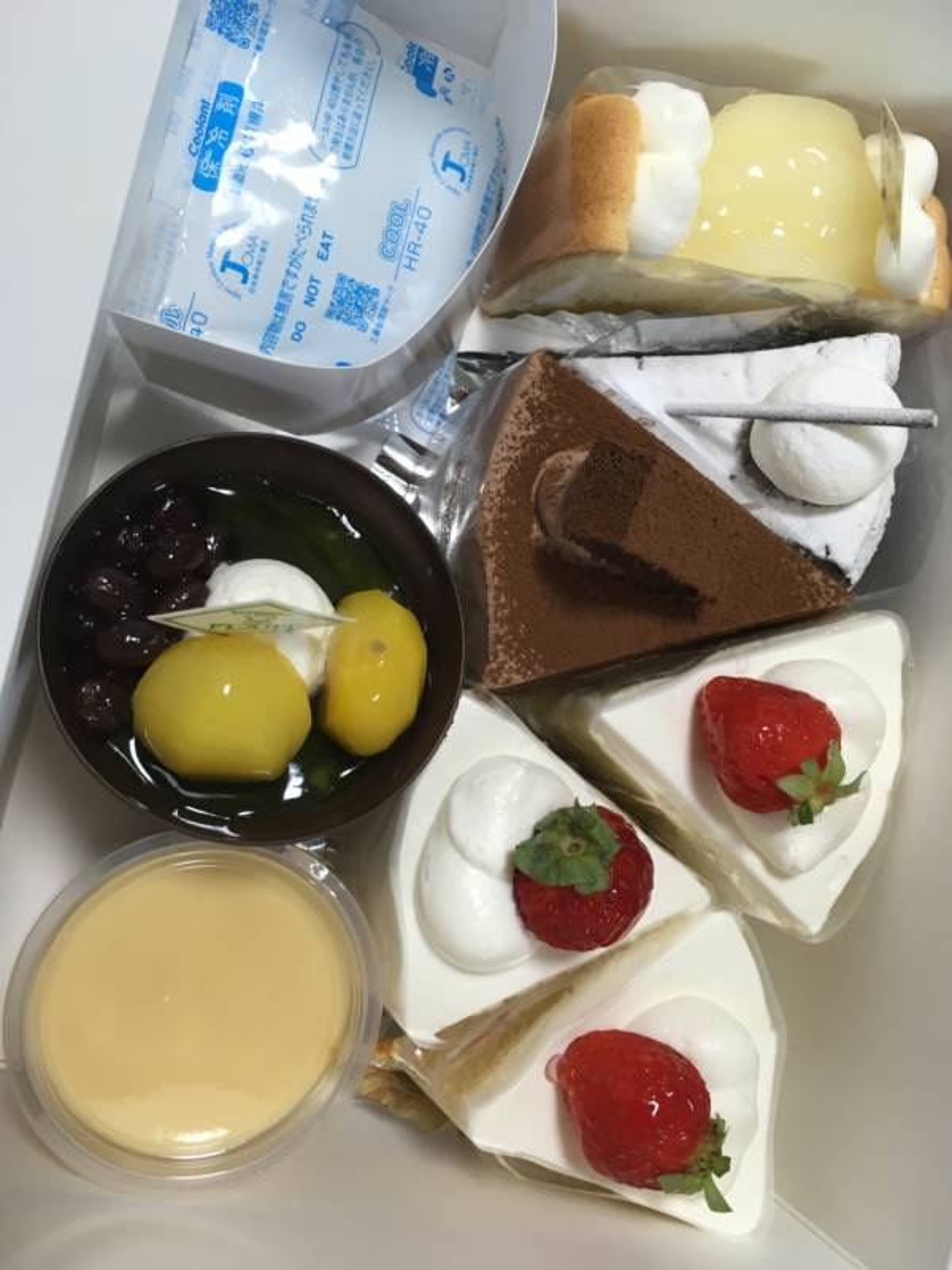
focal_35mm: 29
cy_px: 635
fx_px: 1063
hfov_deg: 48.2
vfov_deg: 61.7
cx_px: 476
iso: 50
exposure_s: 1/30
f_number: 2.2
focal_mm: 4.15
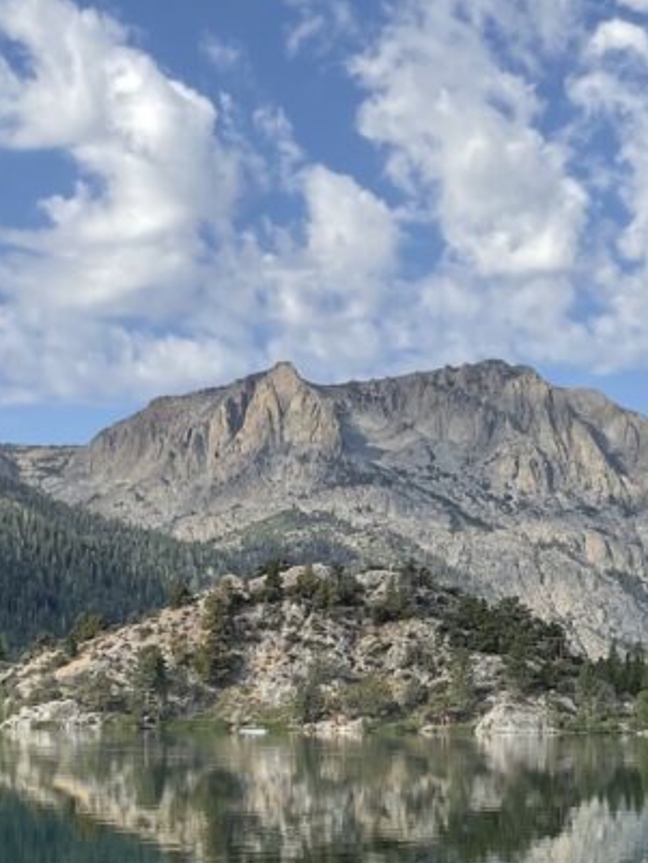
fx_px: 1846
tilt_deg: +2.5
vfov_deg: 25.9
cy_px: 669
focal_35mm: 74
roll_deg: -1.0
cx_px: 226
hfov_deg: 19.9
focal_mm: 3
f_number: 1.8
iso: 16
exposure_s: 1/1311
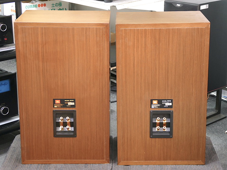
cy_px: 85
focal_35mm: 74
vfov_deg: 19.9
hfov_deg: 26.3
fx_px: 485
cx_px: 114
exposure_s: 1/2.5
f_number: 4.6
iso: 200
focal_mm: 13.2
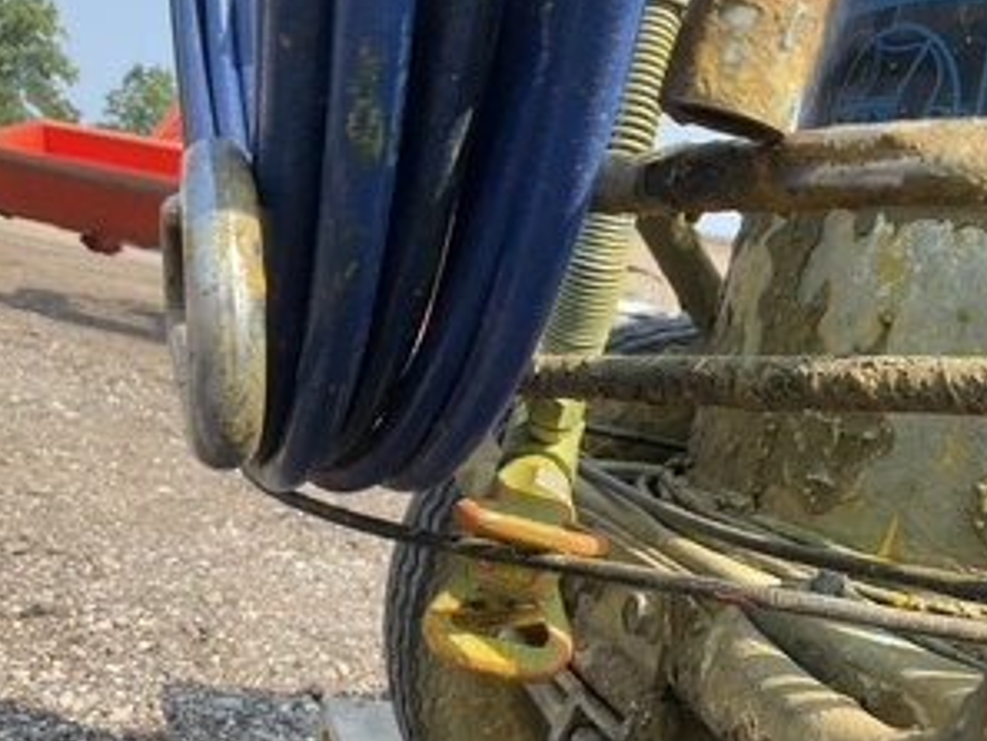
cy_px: 425
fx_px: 1112
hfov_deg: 47.8
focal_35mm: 39
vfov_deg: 36.8
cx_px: 532
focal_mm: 3
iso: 25
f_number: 1.8
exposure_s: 1/524
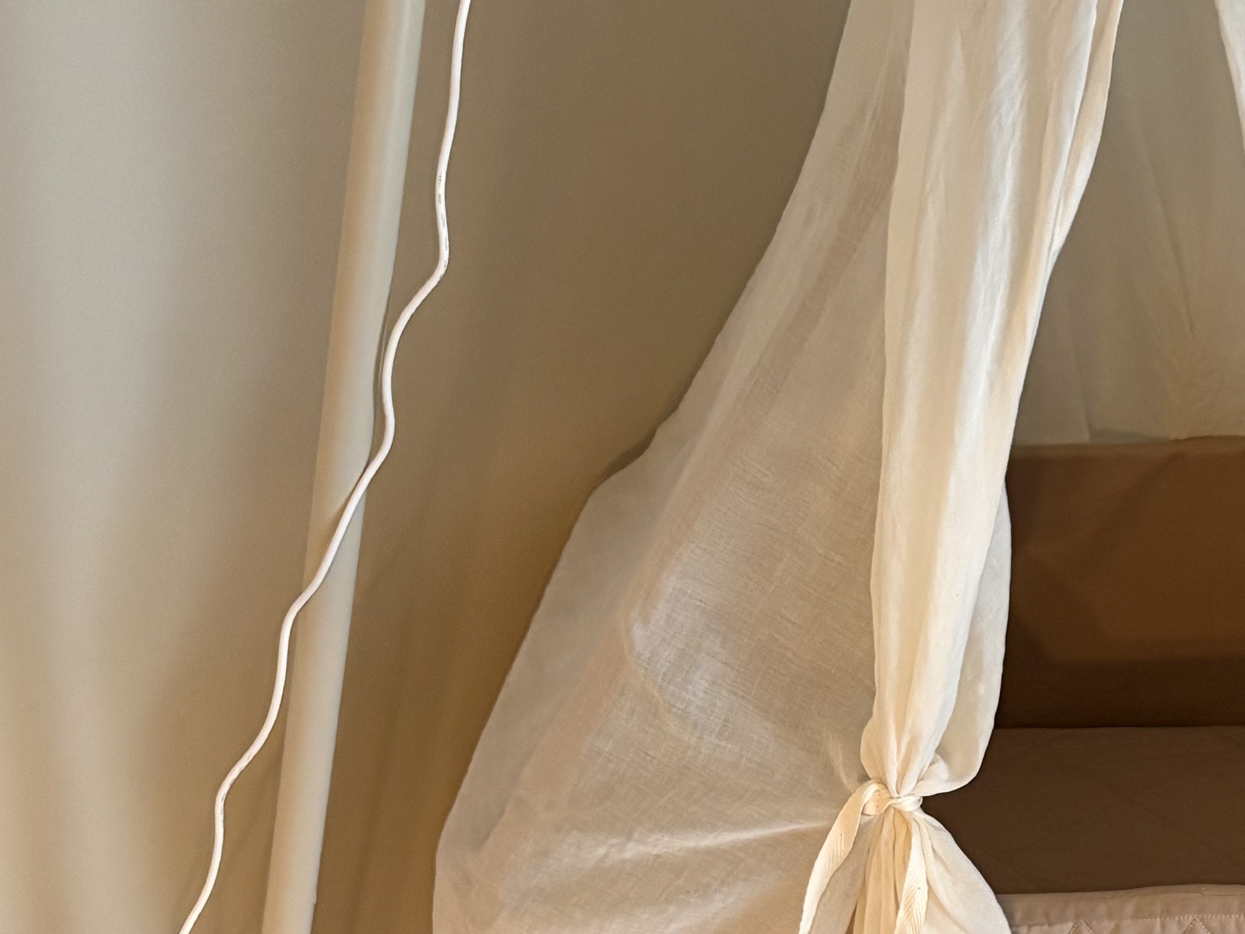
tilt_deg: -36.0
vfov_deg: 22.6
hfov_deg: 27.3
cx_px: 1366
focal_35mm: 65
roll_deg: +1.9
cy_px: 517
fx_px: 2338
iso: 500
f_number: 1.6
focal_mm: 5.96
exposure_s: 1/50
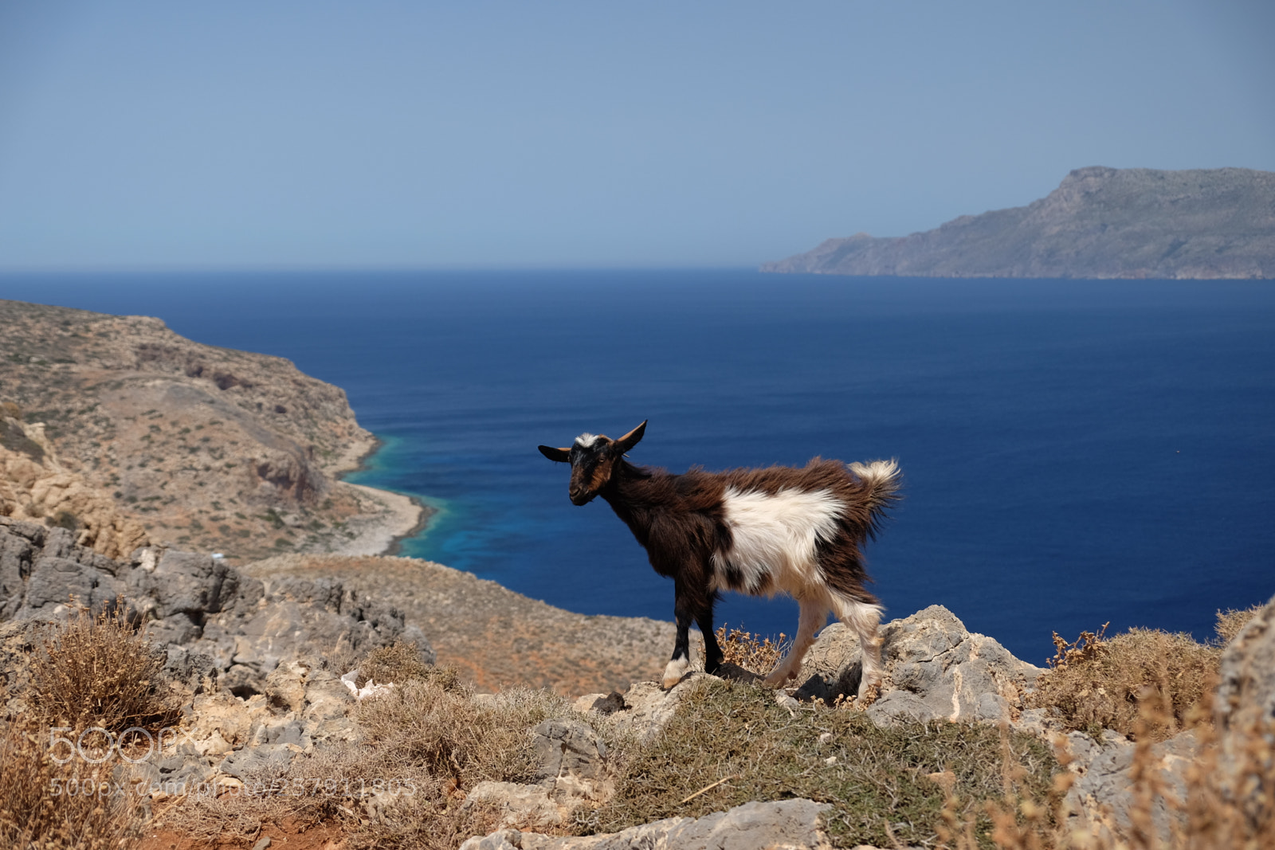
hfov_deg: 38.2
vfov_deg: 26.0
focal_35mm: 52
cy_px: 425
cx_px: 638
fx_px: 1842
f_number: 4.3
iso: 200
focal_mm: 34.5
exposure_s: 1/640
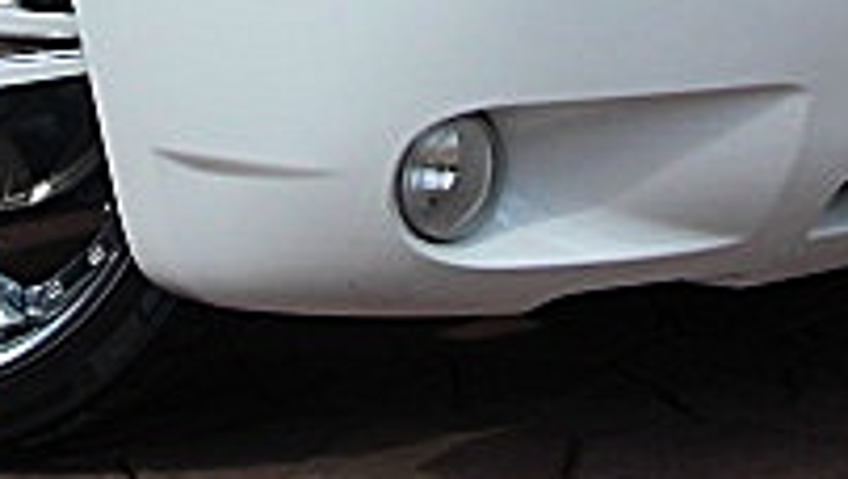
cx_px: 214
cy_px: -176
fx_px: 2790
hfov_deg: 17.2
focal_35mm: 124
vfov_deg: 9.6
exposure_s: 1/125
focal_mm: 6.3
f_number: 7.9
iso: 50
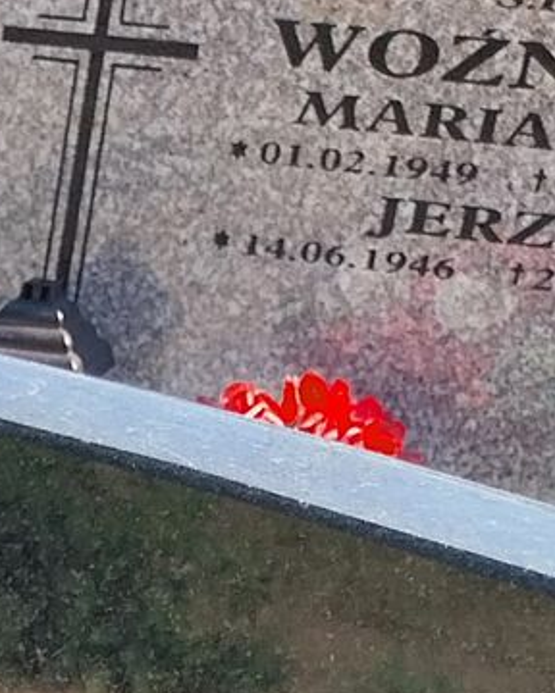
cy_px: 1650
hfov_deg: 9.5
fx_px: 2957
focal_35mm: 144
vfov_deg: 11.2
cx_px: -806
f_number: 1.8
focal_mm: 4
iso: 25
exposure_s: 1/317
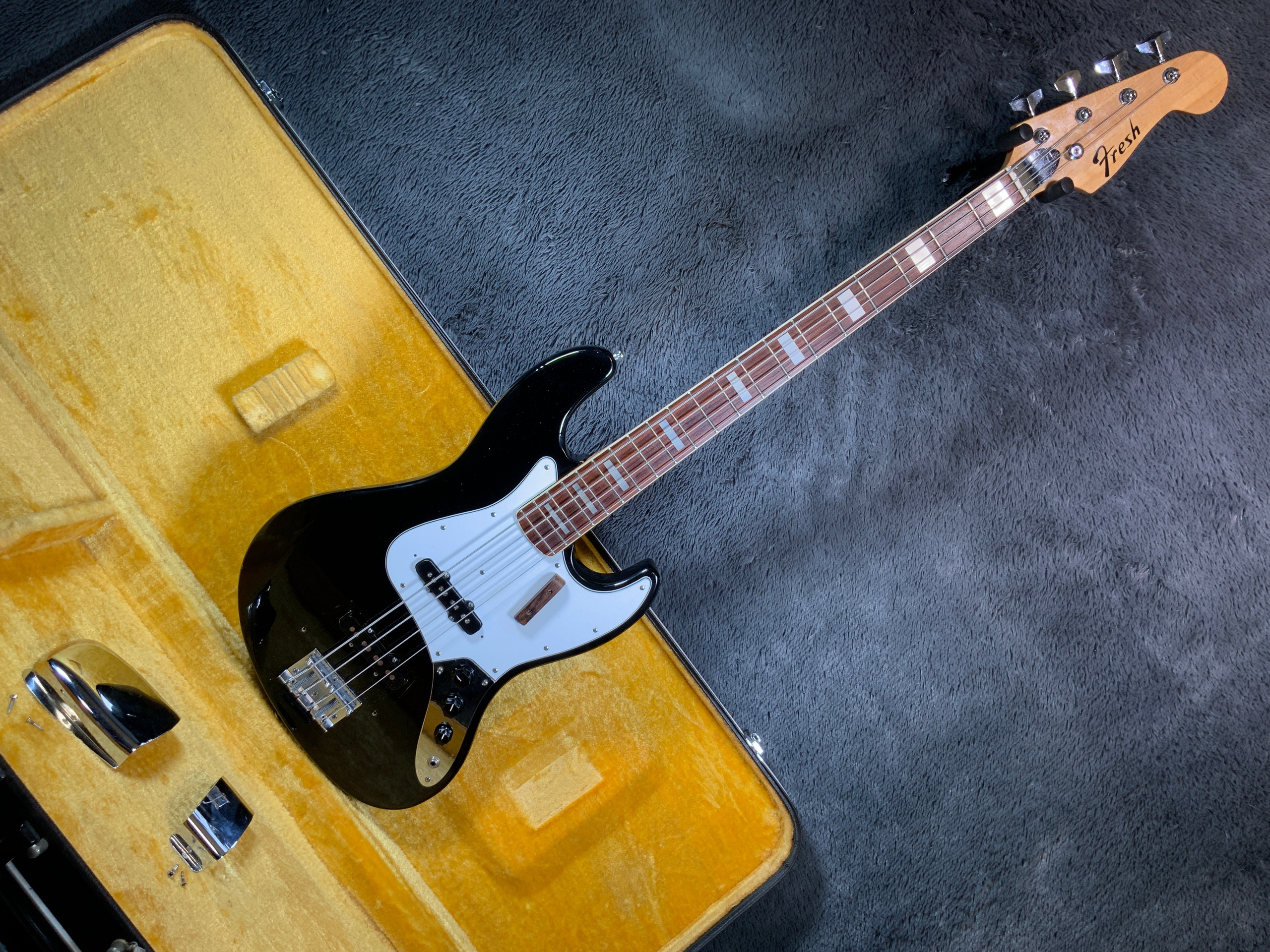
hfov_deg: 61.7
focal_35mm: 29
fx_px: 1064
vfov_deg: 48.2
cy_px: 476
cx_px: 635
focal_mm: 3
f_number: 1.8
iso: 25
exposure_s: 1/104
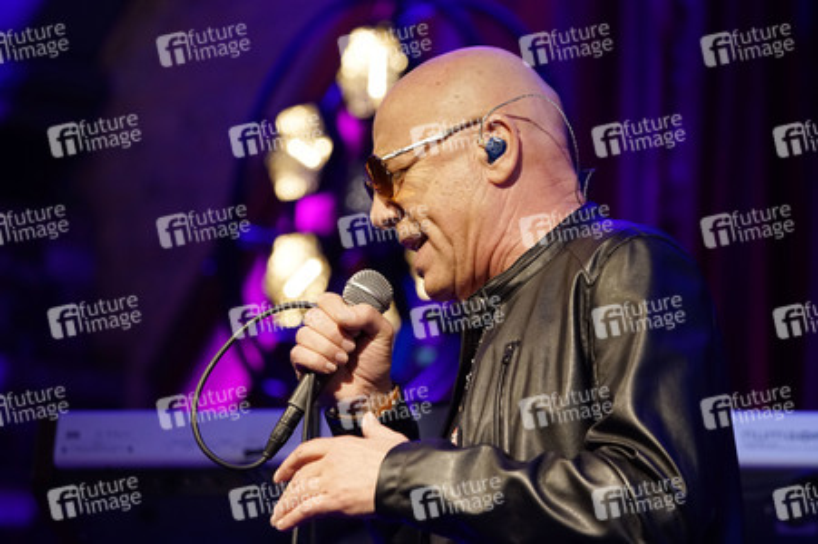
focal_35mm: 187
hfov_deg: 11.0
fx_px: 4246
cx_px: 409
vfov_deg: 7.3
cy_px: 272
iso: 3200
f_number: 4.5
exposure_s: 1/125
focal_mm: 187
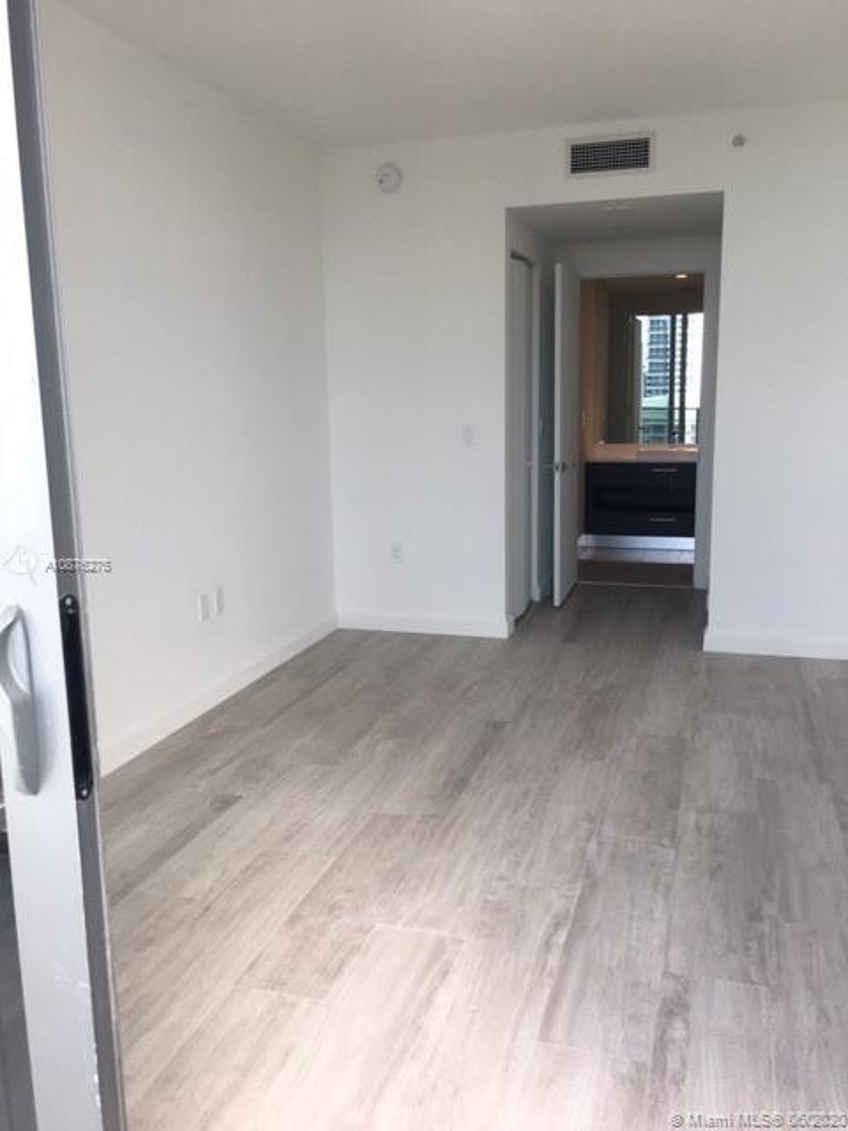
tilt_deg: -9.7
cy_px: 566
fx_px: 947
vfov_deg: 61.7
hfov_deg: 48.2
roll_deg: +0.4
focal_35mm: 29
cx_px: 424
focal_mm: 4.15
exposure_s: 1/100
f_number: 2.2
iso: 32
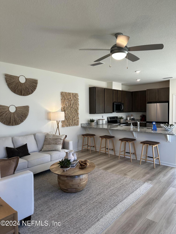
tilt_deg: -2.0
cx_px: 88
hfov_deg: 56.8
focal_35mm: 24
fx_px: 163
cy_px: 117
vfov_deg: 71.6
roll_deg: +0.5
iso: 80
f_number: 1.78
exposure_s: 1/120
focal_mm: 6.86
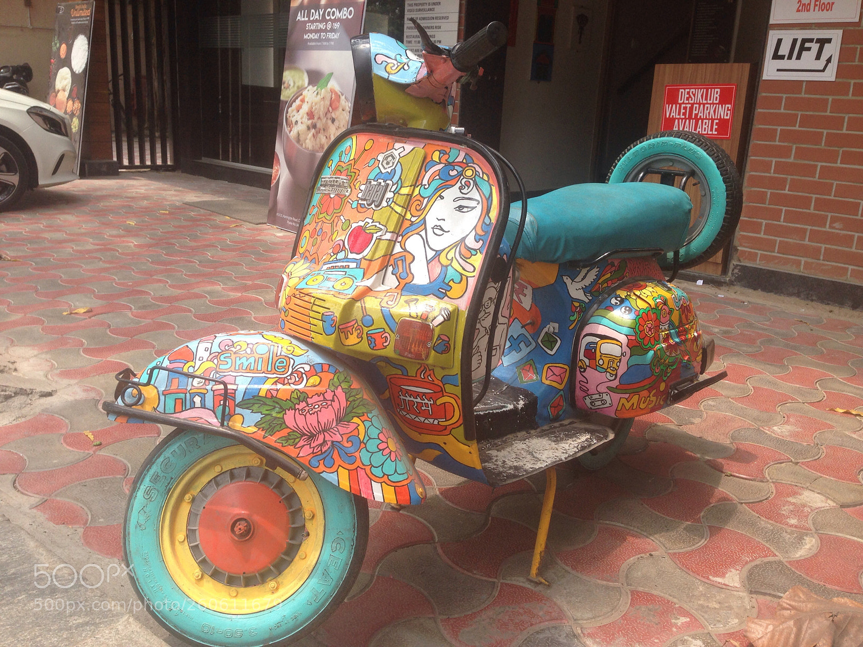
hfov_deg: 55.4
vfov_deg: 42.9
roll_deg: -2.0
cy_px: 324
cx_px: 432
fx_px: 823
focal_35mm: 33
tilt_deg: -16.7
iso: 50
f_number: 2.4
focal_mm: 4.12
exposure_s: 1/270
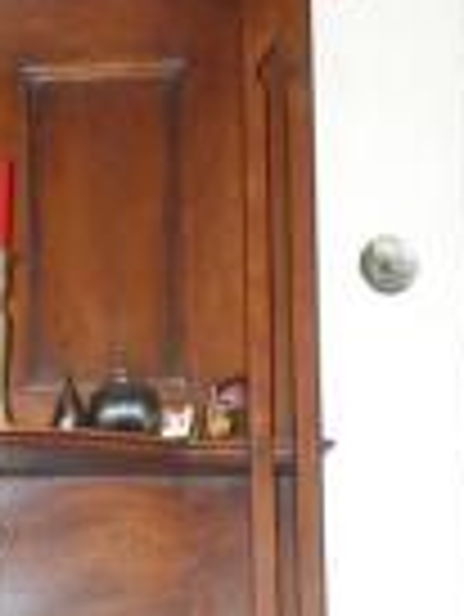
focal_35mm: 83
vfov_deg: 21.7
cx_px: -216
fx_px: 1481
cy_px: 749
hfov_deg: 16.4
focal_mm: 4.5
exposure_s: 1/60
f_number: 2.8
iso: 100
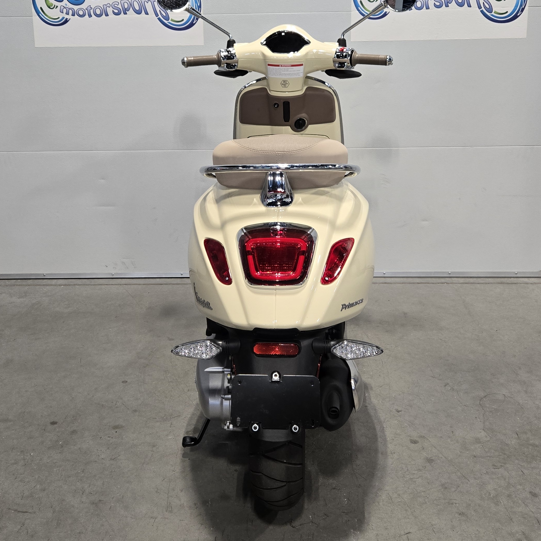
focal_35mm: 39
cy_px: 172
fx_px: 690
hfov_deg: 42.8
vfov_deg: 42.1
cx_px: 248
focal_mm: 5.4
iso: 160
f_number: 1.8
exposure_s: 1/120
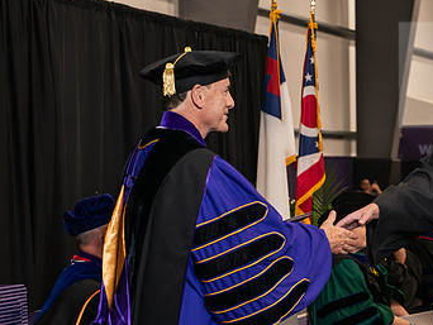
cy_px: 175
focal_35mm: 101
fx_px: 1264
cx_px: 361
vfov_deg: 14.7
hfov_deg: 19.2
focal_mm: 62
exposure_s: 1/125
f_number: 5
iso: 1600
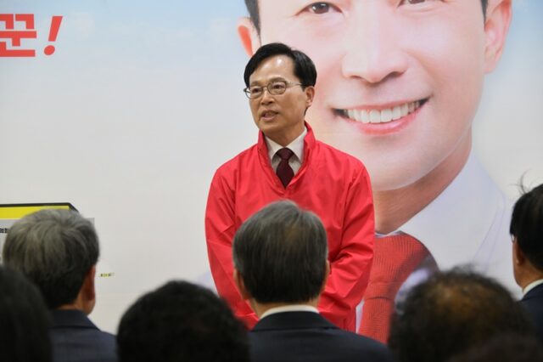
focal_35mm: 112
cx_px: 272
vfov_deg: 12.2
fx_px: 1688
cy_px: 181
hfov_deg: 18.3
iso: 1600
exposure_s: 1/320
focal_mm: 112
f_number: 5.3
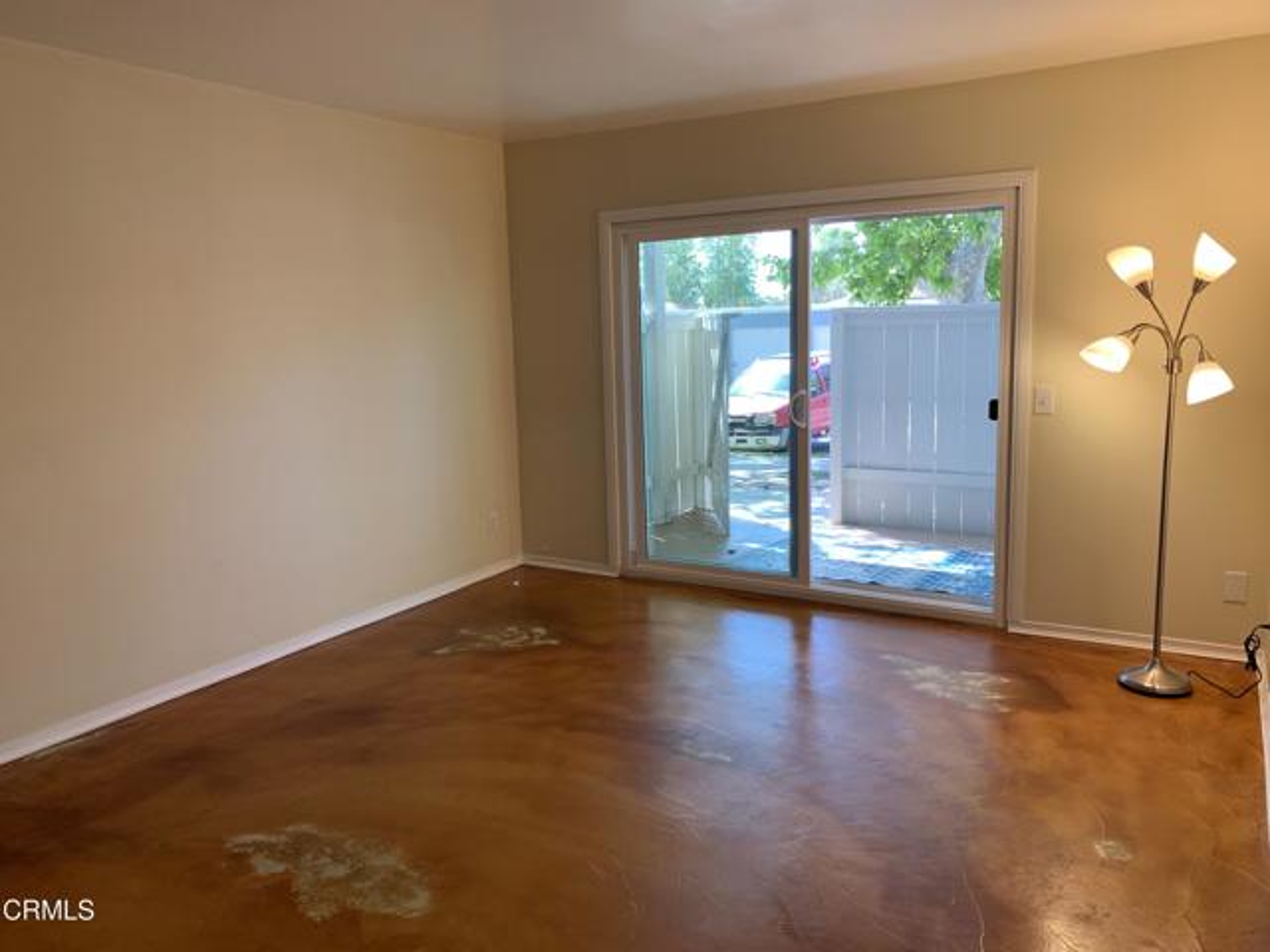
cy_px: 476
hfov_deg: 67.3
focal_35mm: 26
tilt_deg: -9.5
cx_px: 635
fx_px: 954
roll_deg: +2.1
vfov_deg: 53.1
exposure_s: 1/120
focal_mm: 4.25
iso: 64
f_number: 1.8
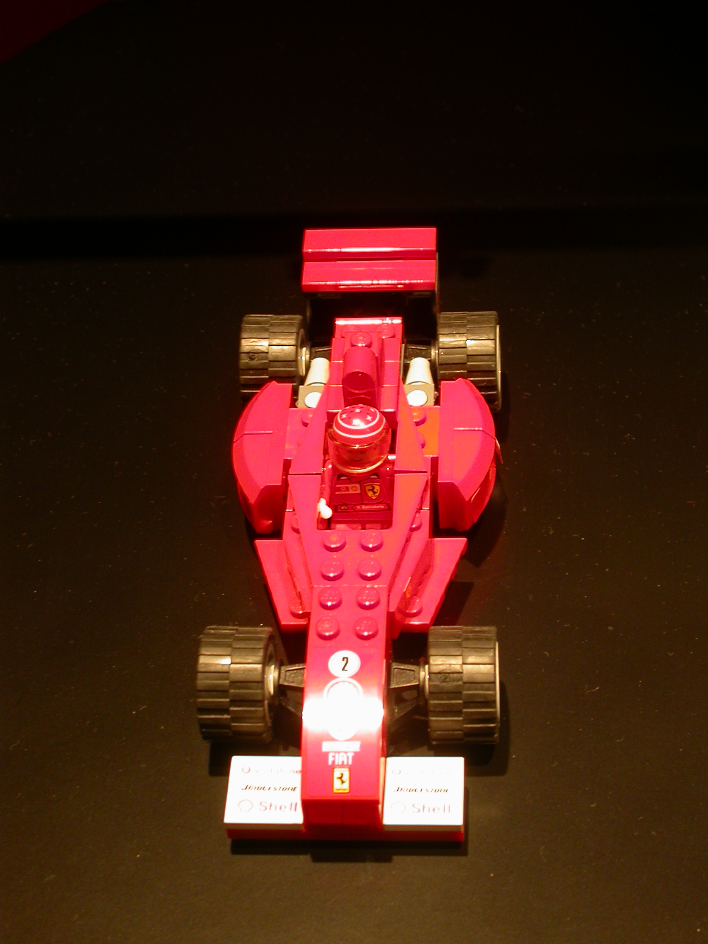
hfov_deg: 19.9
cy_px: 472
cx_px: 354
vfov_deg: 26.3
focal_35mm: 74
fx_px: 2018
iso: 100
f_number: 3.4
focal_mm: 15.3
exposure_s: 1/17.2
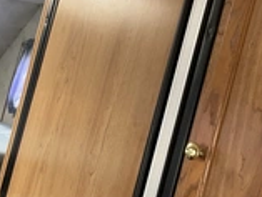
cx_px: 97
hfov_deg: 26.2
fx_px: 561
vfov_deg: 19.9
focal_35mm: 74
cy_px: 97
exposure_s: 1/60
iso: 100
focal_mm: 3
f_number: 1.8
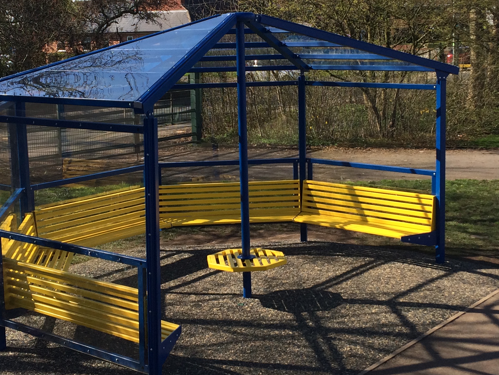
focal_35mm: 59
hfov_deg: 32.7
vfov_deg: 24.8
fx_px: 851
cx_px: 235
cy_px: 146
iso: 32
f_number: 2.2
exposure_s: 1/1208
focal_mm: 4.15
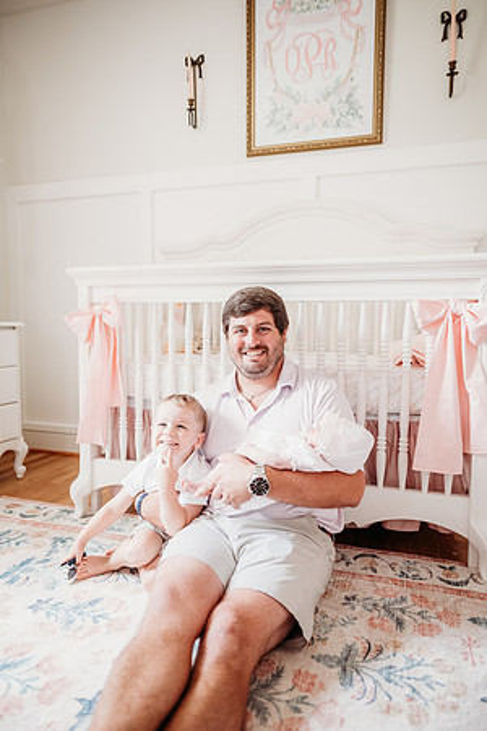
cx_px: 244
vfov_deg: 73.7
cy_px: 366
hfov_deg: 53.1
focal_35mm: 24
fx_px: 487
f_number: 2.8
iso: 1000
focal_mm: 24
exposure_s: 1/200
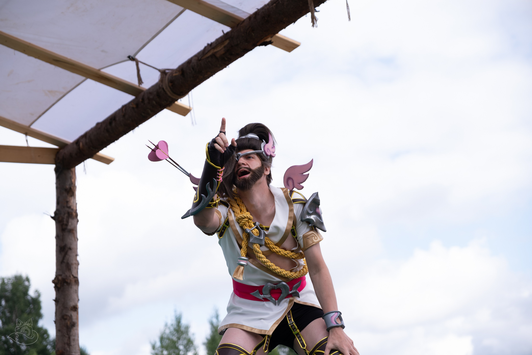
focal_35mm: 83
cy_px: 178
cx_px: 266
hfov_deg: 24.5
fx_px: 1227
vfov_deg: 16.5
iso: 200
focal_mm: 55
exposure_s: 1/1600
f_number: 3.2
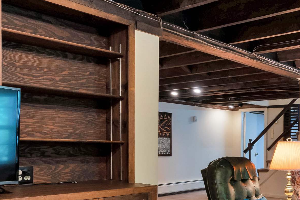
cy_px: 154
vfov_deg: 31.3
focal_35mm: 42
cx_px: 306
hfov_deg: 40.2
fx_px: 350
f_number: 8
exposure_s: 1/60
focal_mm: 16
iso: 800
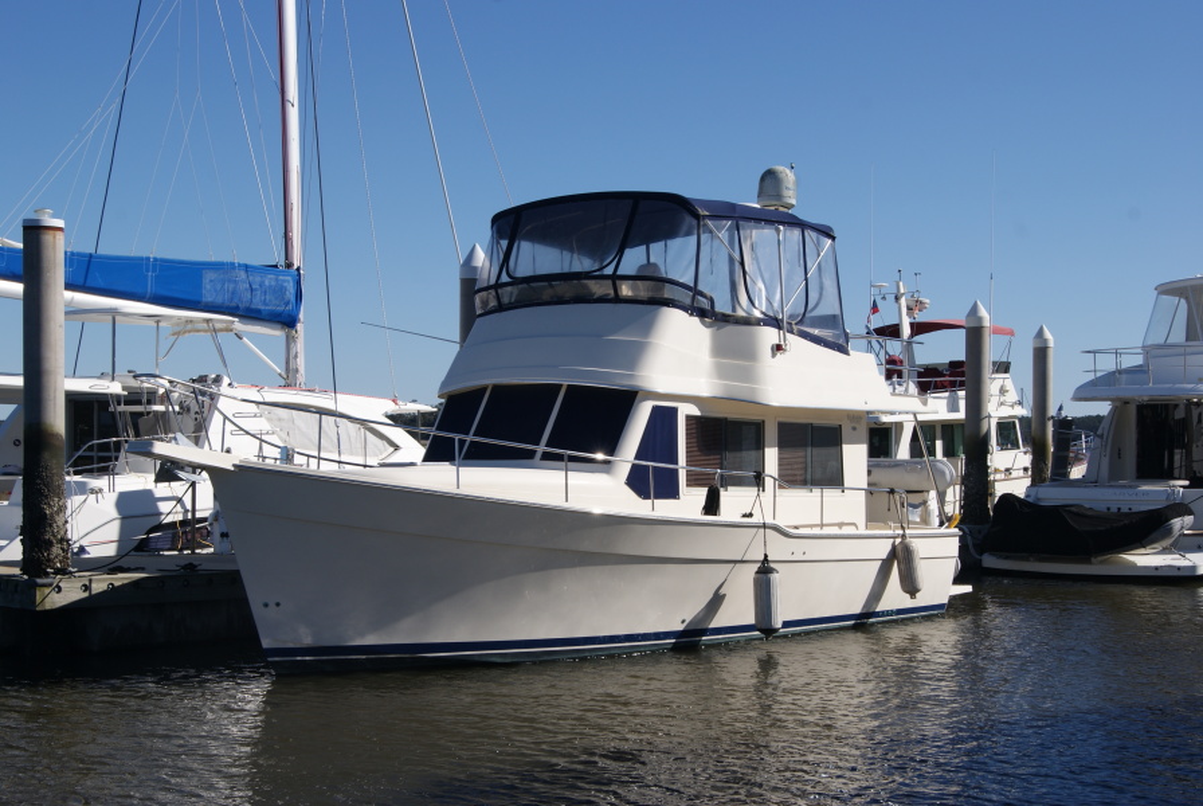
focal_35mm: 52
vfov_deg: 25.8
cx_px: 602
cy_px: 403
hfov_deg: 37.8
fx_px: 1757
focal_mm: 35
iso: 100
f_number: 13
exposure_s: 1/160
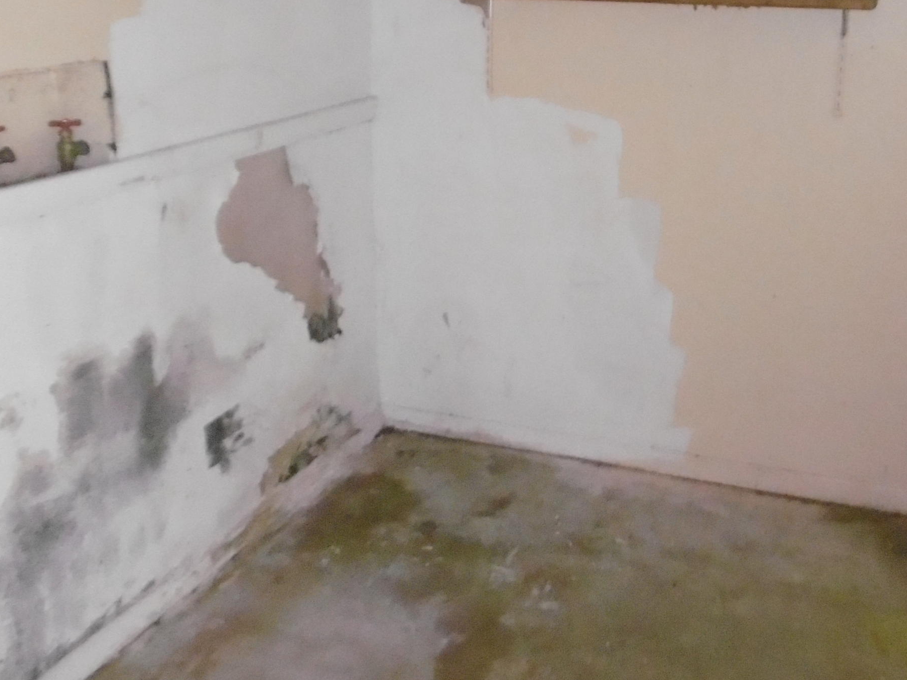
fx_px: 1048
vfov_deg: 35.2
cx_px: 601
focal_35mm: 40
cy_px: 170
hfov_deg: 46.1
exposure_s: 1/10
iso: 800
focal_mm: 4.3
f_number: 3.1
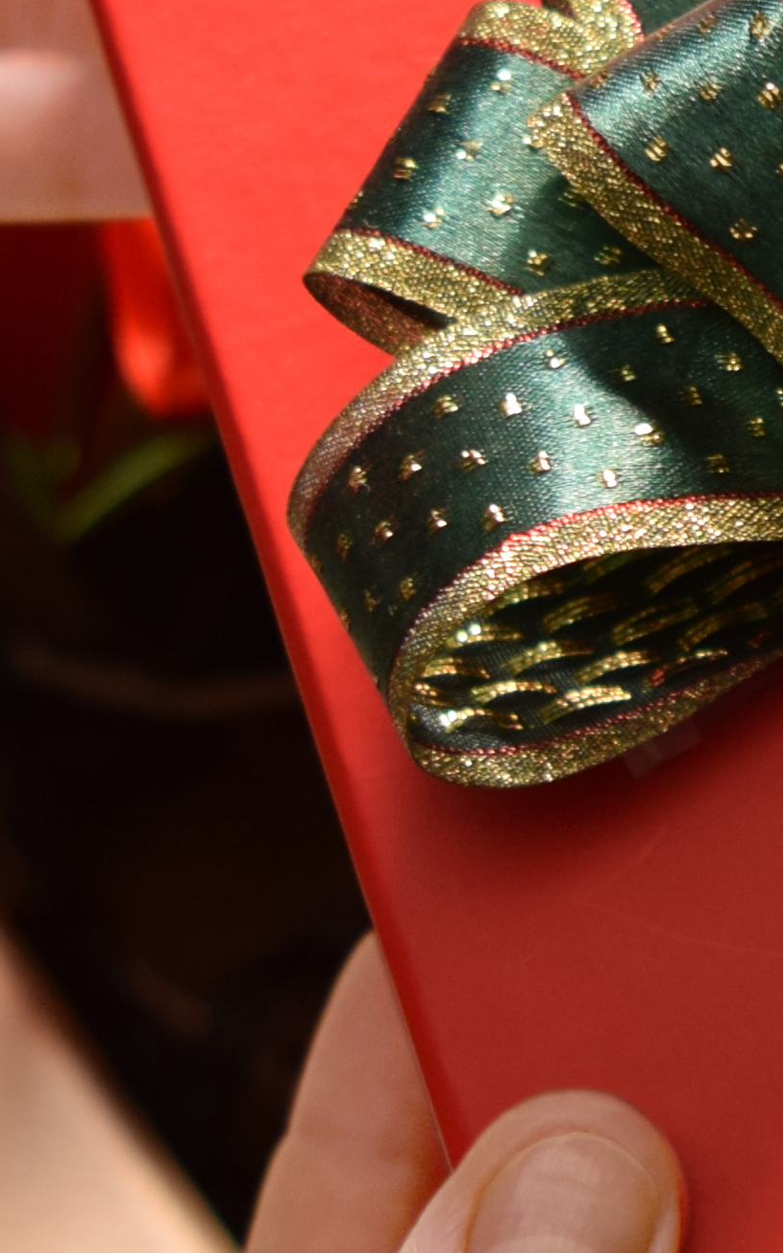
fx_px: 5735
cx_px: 1463
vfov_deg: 12.4
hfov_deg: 7.5
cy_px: 304
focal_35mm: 168
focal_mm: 24
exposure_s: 1/125
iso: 200
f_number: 2.8
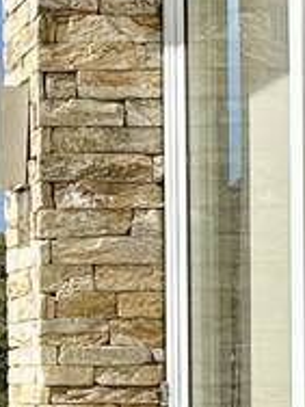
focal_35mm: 107
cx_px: -335
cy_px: 379
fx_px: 1257
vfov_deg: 18.0
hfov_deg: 12.1
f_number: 2.2
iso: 50
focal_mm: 2.22
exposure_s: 1/2564
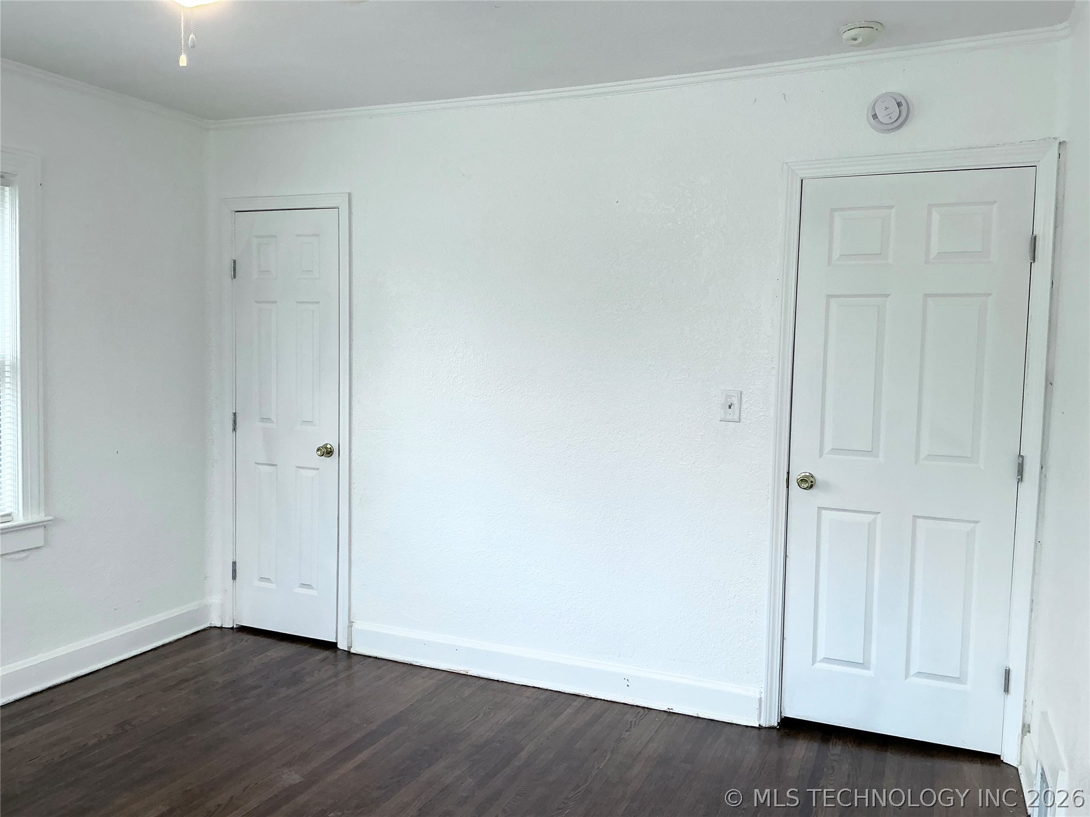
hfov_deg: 61.7
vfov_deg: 48.2
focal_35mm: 29
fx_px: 913
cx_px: 545
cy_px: 408
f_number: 1.8
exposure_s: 1/60
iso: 50
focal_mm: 3
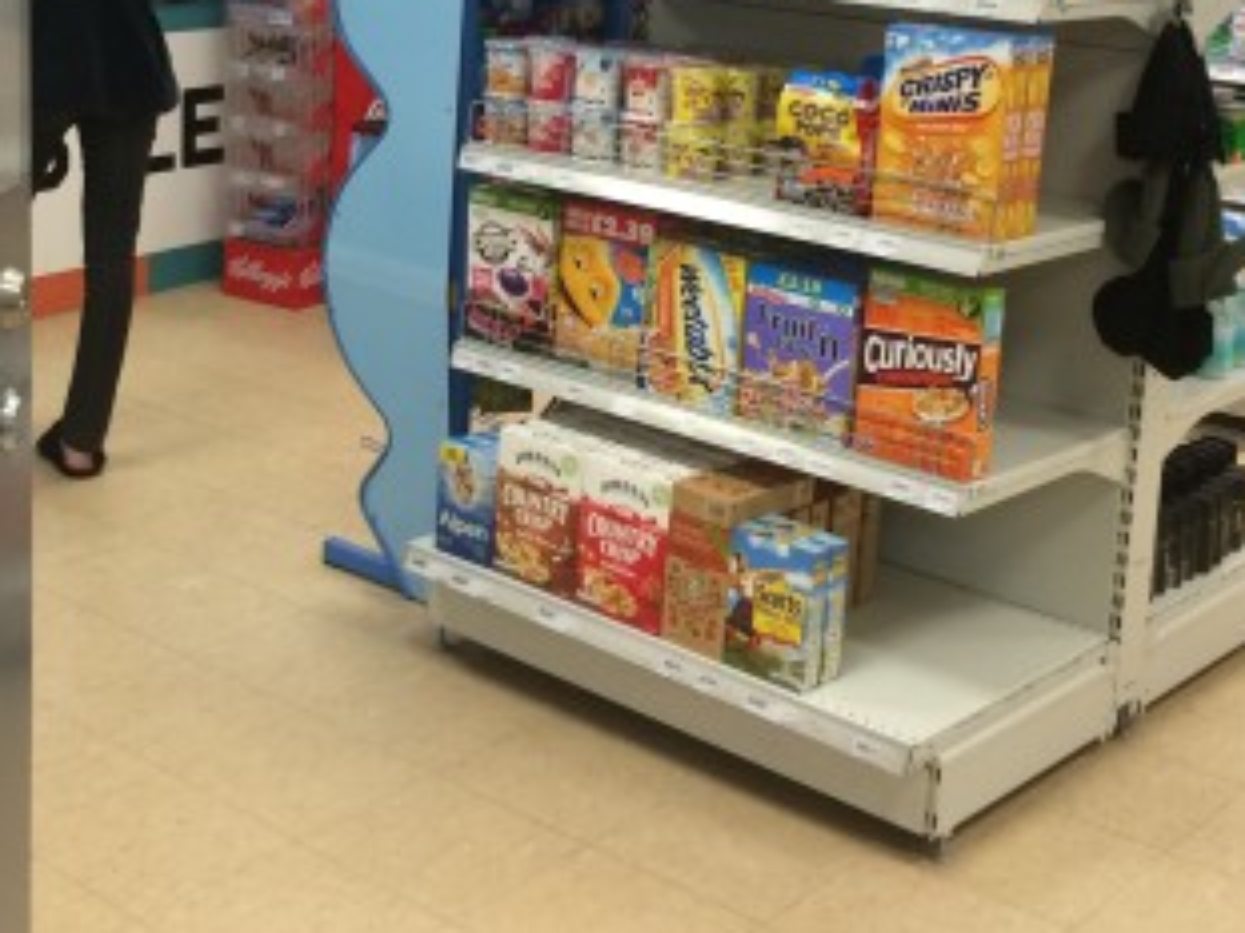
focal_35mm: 56
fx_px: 2013
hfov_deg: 34.0
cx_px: 384
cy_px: 140
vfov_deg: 25.5
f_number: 2.2
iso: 80
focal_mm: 4.15
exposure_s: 1/33
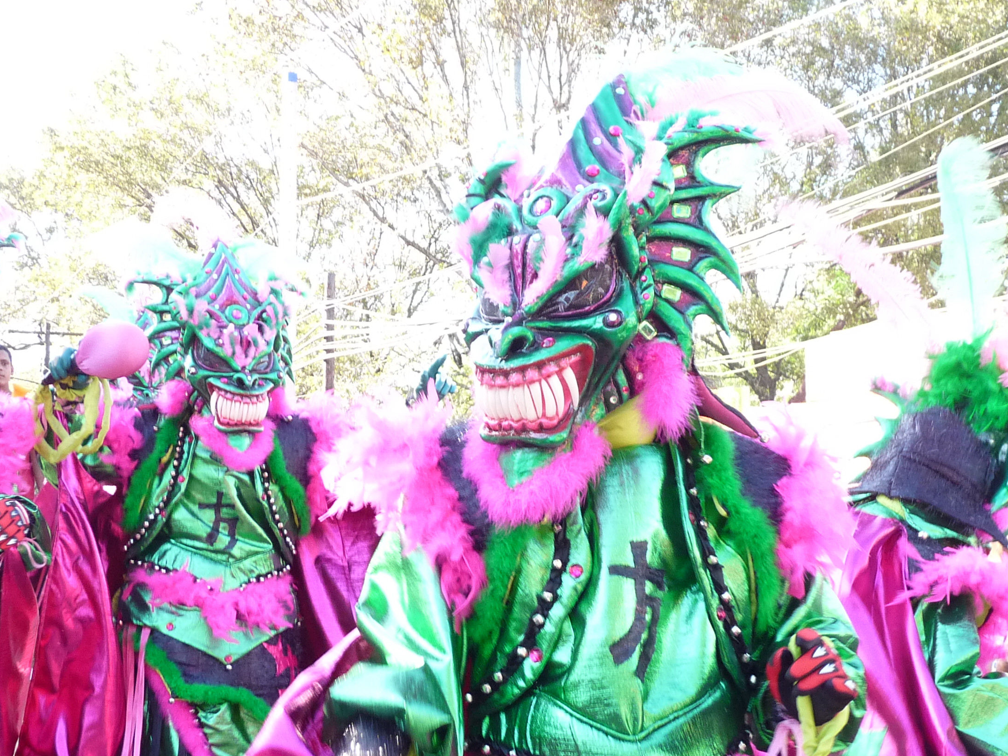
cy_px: 434
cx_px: 532
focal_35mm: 47
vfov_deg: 30.8
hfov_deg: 40.4
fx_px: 1369
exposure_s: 1/125
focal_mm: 4.9
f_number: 2.8
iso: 200
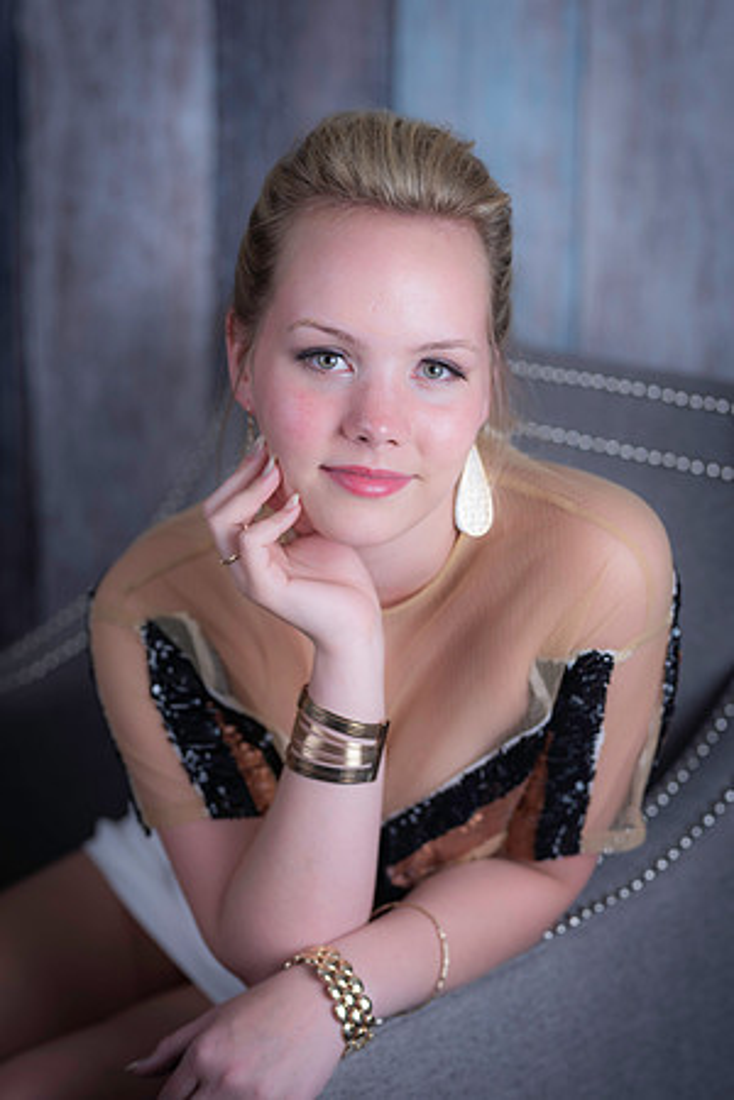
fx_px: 2599
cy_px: 550
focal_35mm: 85
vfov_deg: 23.9
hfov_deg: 16.1
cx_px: 367
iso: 80
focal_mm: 85
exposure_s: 1/160
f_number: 2.8
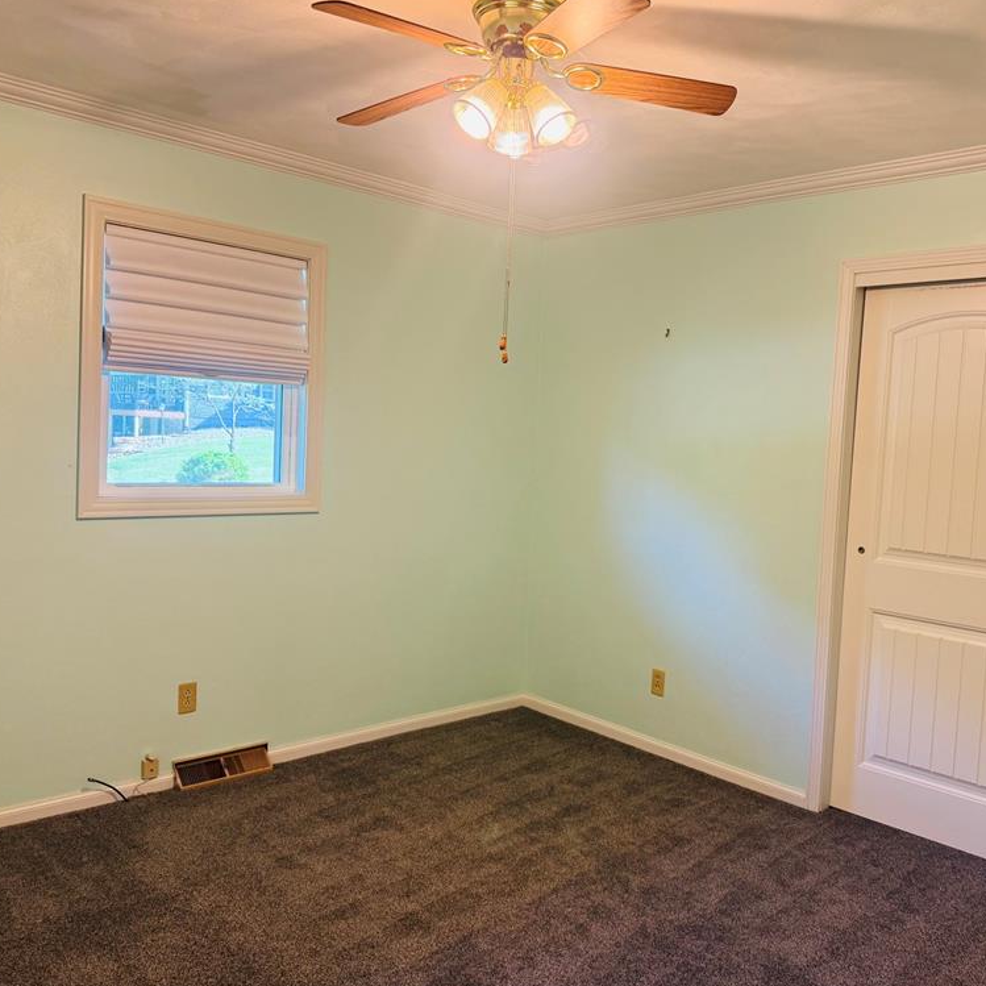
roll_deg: -2.9
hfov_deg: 55.6
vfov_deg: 55.6
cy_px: 490
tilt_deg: -3.3
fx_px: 935
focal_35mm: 29
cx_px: 528
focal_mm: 6.76
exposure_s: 1/60
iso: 125
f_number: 1.78
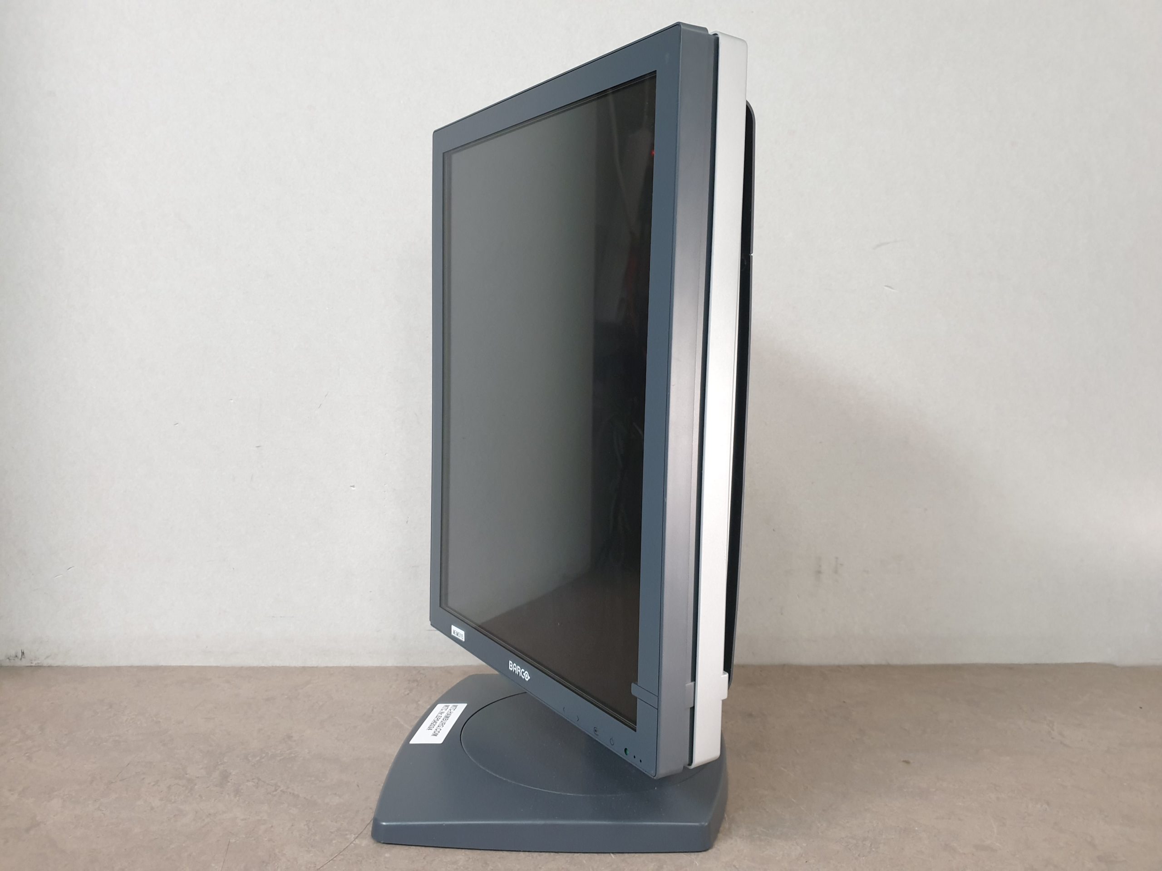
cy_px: 436
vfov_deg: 53.1
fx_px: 873
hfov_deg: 67.3
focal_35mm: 26
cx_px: 581
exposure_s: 1/50
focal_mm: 4.3
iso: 200
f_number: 1.5
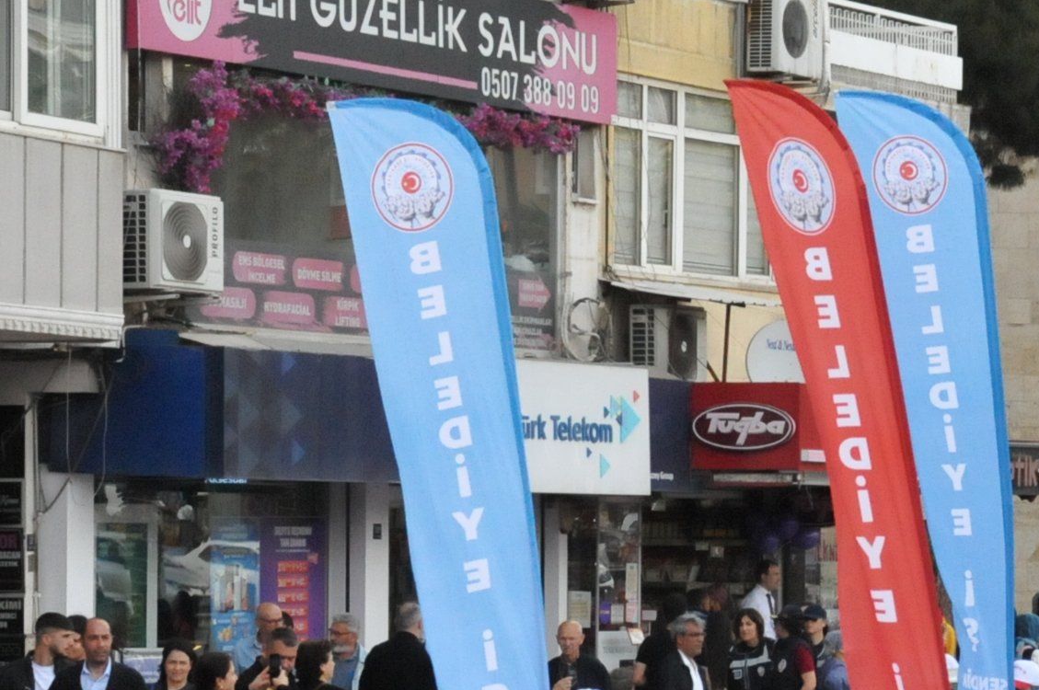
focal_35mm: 188
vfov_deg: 7.3
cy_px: 540
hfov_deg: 10.9
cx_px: 994
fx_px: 5420
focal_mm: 44
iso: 2800
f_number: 8
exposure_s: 1/1600
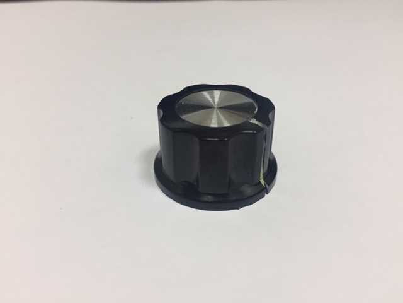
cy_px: 152
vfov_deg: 48.2
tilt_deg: -36.9
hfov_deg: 61.7
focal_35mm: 29
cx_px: 202
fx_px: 338
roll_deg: +2.9
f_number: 2.2
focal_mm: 4.15
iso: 64
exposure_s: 1/33
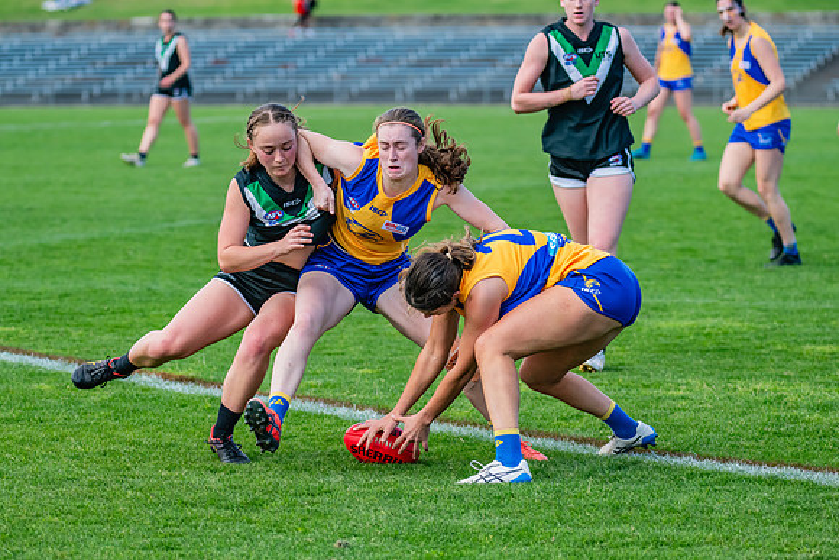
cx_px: 425
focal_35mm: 176
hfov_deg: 11.7
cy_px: 280
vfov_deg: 7.8
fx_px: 4106
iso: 800
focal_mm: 170
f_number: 5
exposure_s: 1/1600
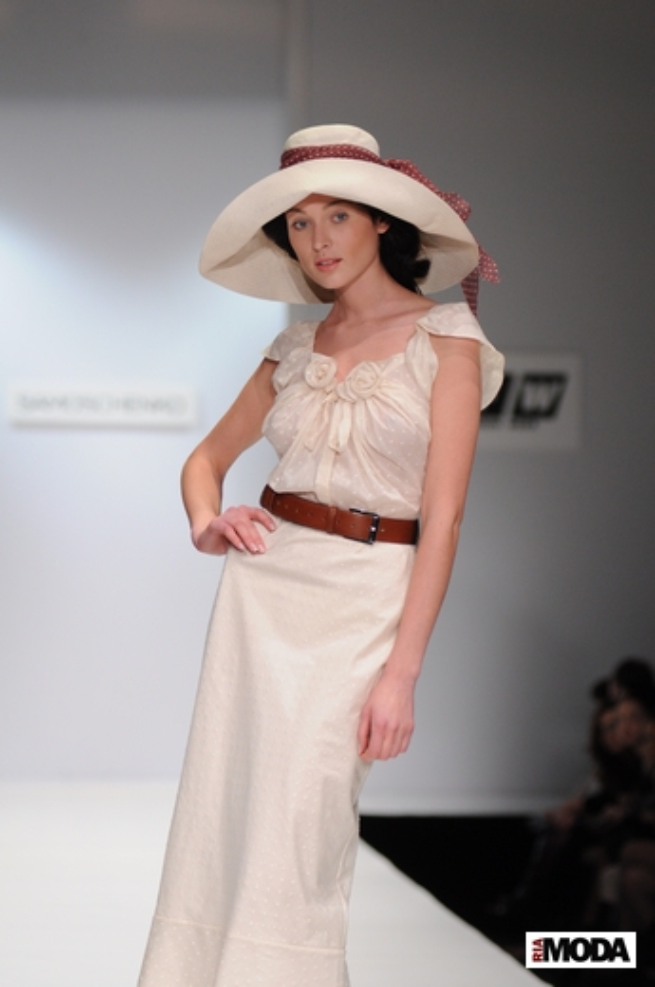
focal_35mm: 150
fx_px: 4107
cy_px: 494
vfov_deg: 13.7
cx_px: 328
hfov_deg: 9.1
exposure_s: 1/250
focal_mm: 100
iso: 800
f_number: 3.2
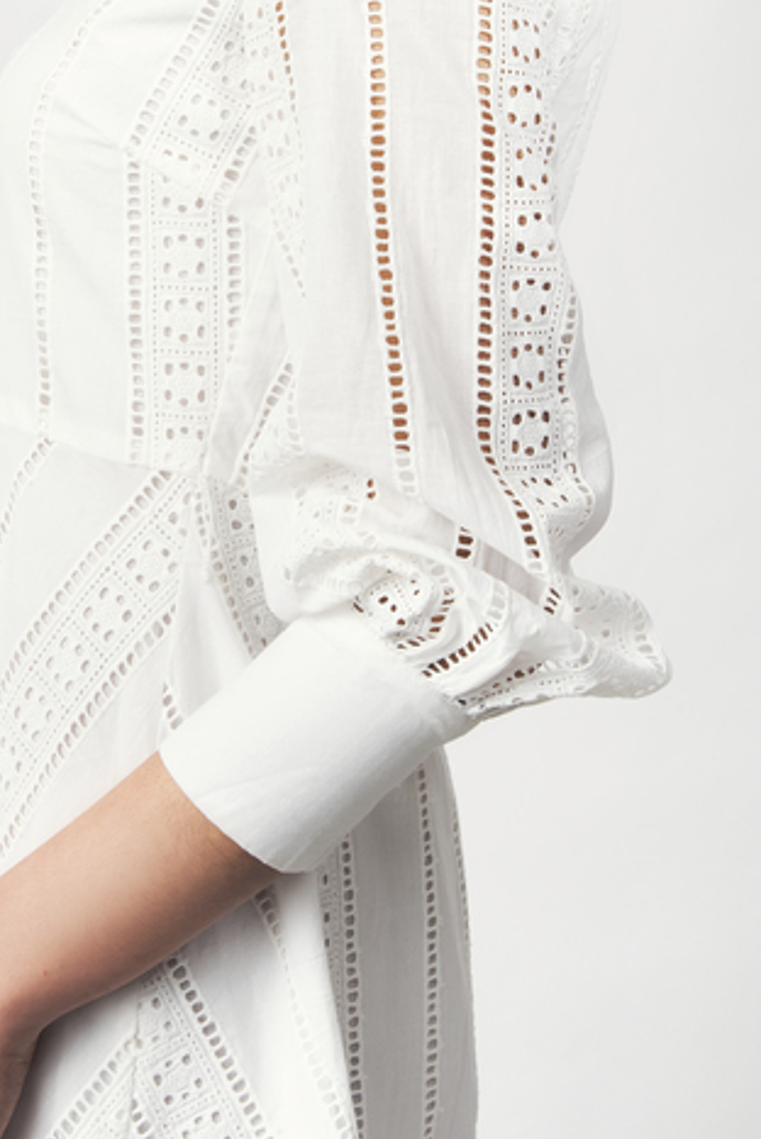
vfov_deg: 16.9
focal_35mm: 119
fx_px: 3767
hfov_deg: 11.5
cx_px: 188
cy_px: 87
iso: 64
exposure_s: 1/160
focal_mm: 58
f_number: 10
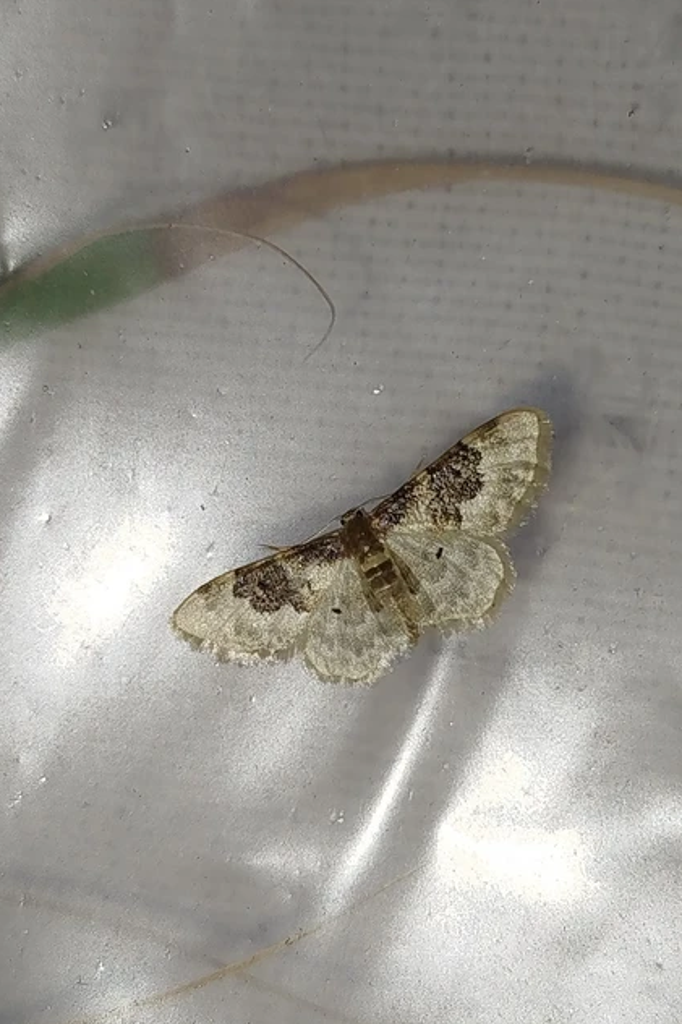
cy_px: 514
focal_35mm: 78
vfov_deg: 26.0
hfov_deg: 17.5
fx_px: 2218
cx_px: 360
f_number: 1.7
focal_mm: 5.31
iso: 64
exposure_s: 1/100
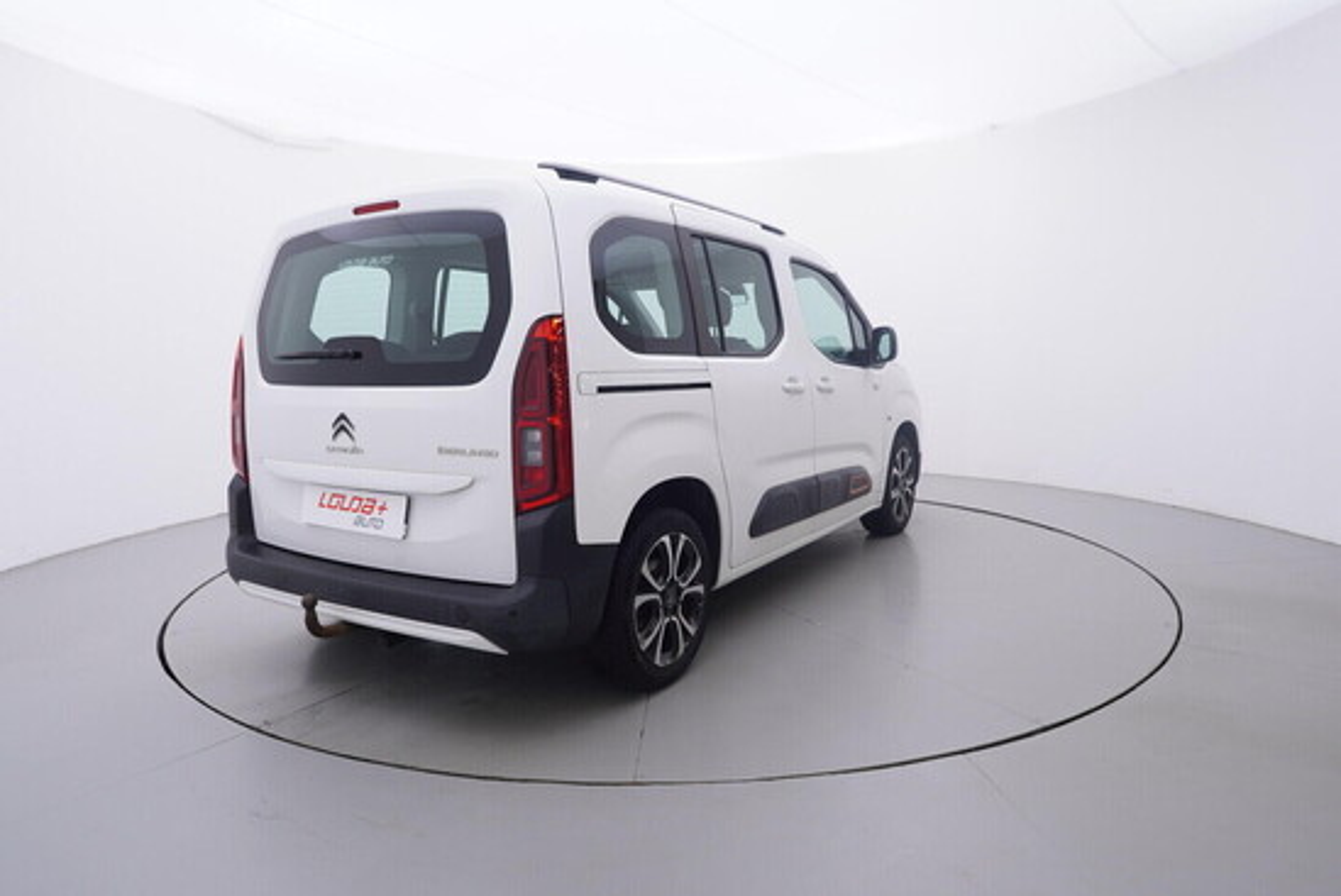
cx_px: 670
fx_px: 839
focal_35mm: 22
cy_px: 448
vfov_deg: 56.2
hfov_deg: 77.3
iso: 200
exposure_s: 1/80
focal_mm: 15
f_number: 5
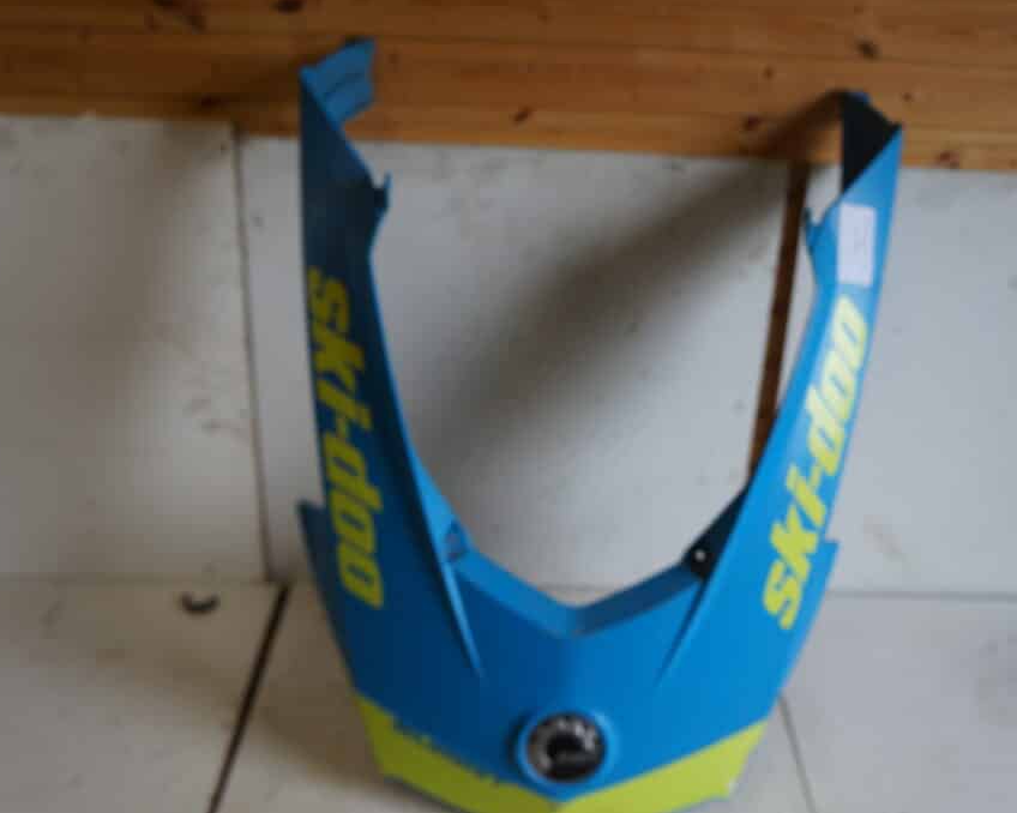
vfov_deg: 43.3
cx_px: 576
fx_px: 1023
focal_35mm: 34
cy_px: 406
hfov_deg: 52.7
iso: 200
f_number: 4
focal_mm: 20
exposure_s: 1/60
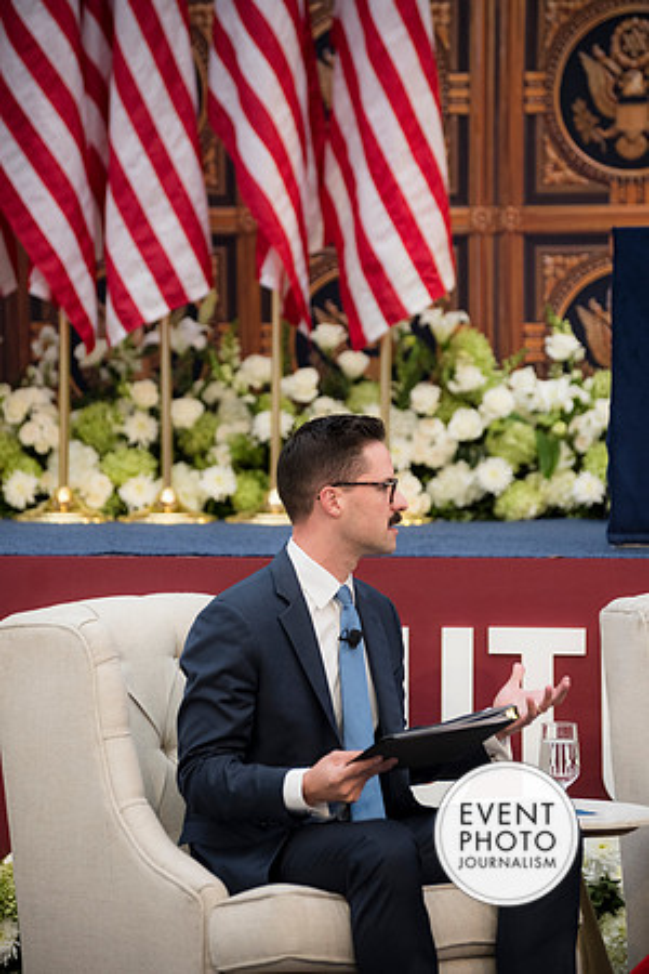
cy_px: 487
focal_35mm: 145
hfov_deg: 9.5
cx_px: 324
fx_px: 3921
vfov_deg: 14.2
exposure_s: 1/400
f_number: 4.8
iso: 1100
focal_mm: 145
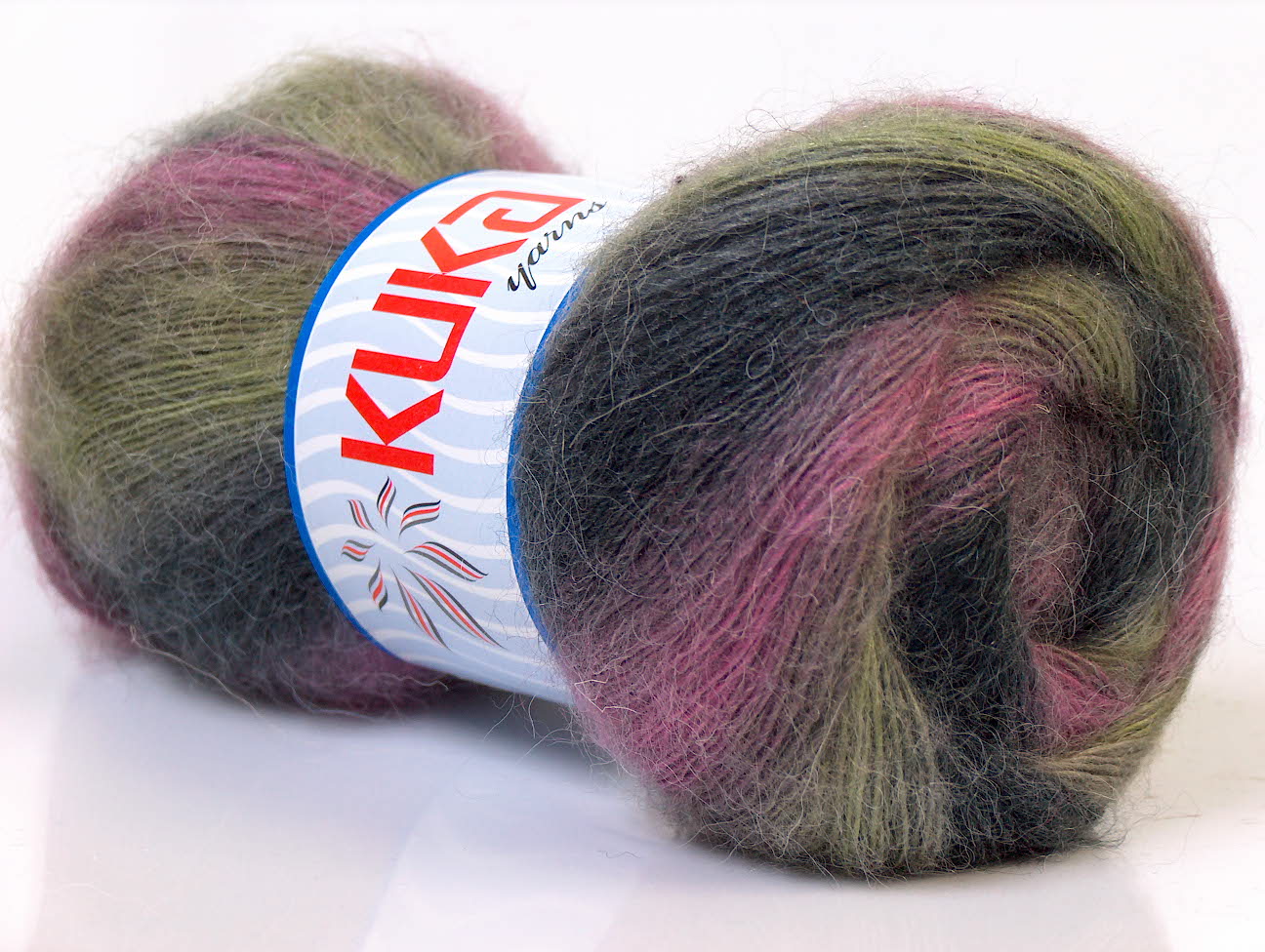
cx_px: 632
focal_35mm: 84
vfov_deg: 17.6
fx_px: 3074
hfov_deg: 23.3
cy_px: 476
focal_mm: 17.25
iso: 200
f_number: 2.9
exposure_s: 1/12.9
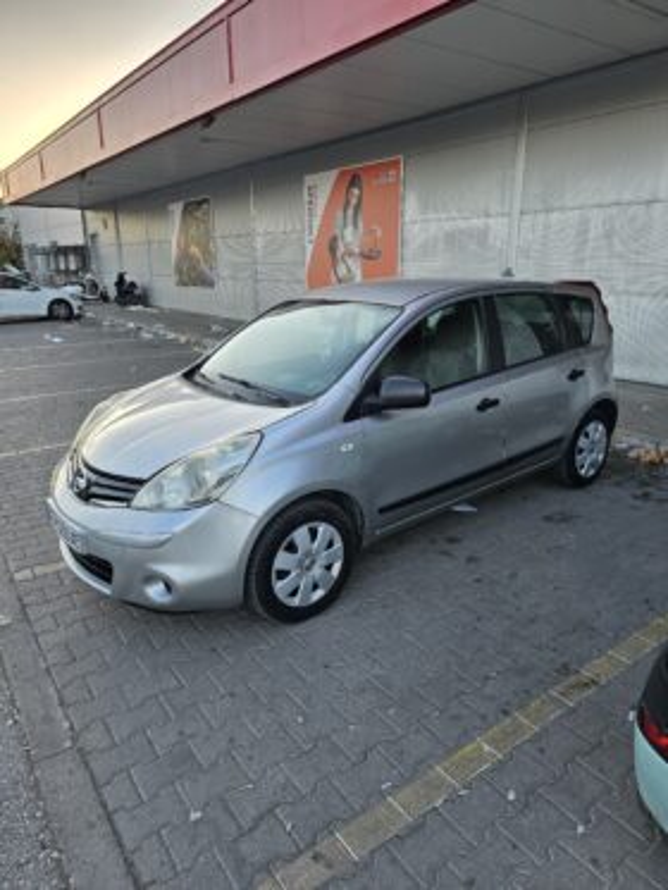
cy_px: 445
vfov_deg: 73.9
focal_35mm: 23
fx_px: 591
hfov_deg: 58.9
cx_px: 334
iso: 25
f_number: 1.7
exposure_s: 1/180
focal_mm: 6.3
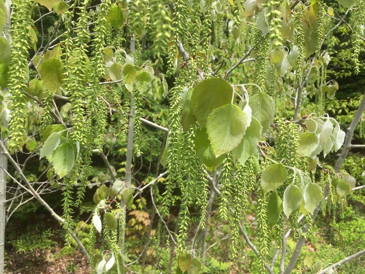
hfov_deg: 61.7
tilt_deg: +1.7
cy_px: 137
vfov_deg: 48.2
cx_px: 182
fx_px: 306
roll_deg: -1.0
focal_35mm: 29
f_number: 2.2
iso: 25
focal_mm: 4.15
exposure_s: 1/668
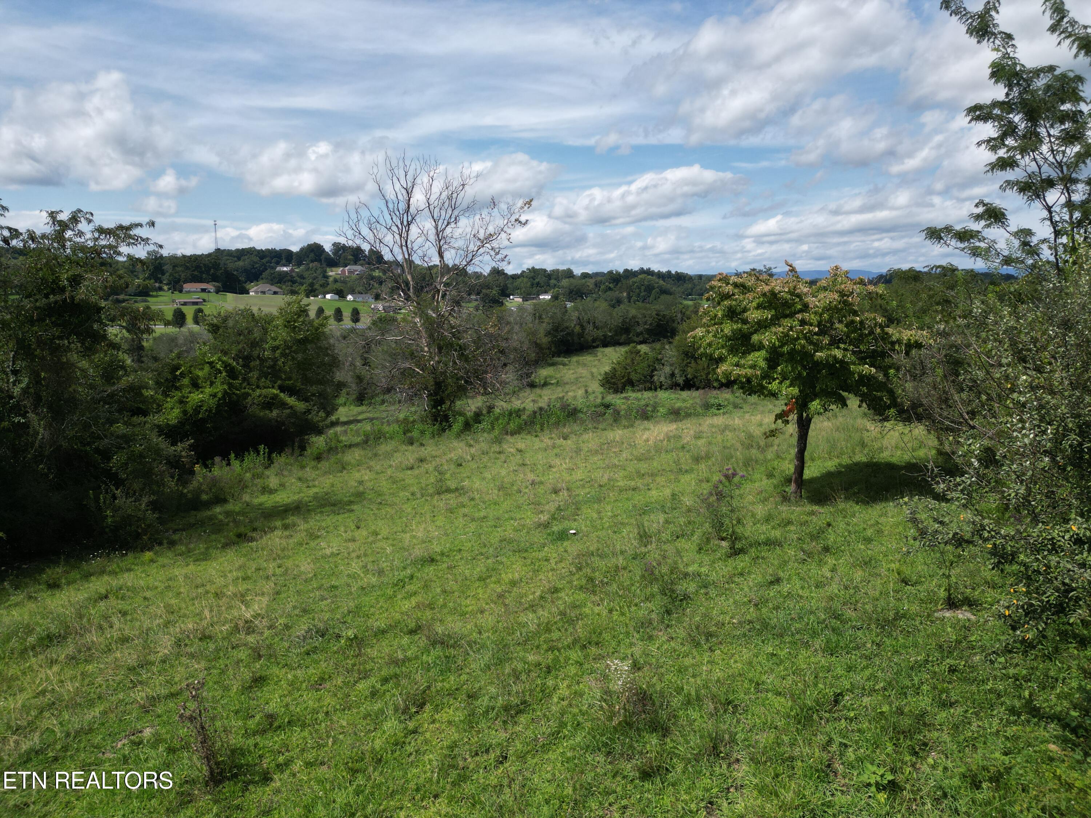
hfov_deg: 71.6
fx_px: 756
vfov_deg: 56.8
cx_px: 546
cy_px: 409
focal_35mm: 24
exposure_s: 1/3200
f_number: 1.7
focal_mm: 6.72
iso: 100
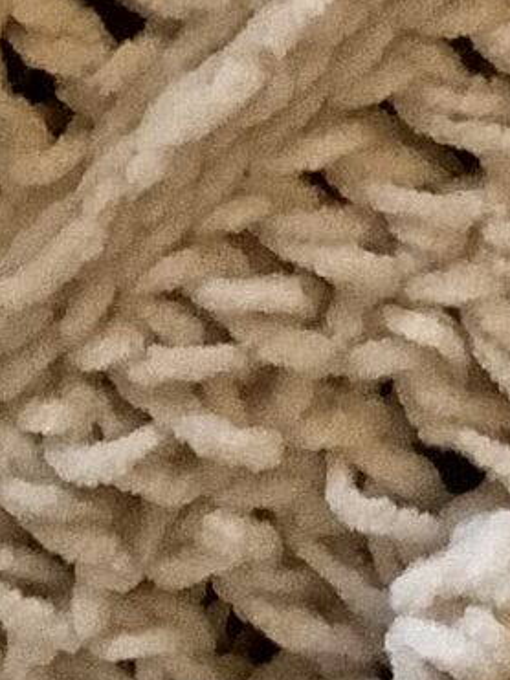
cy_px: -62
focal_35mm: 214
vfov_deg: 9.2
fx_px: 4206
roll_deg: -5.1
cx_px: 261
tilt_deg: -44.5
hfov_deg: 6.9
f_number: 2.4
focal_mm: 3.3
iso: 400
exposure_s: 1/33
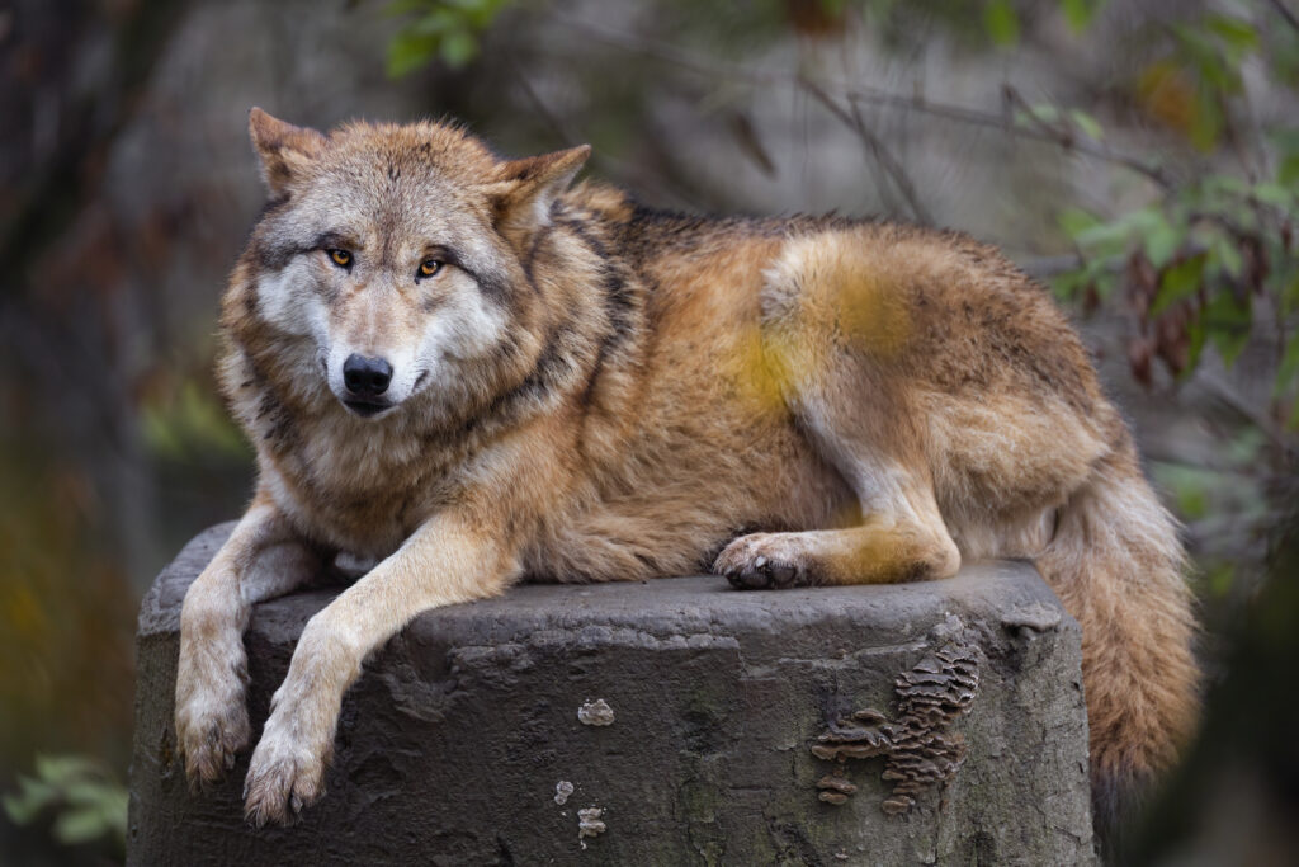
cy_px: 434
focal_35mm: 390
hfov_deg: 5.3
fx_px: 14074
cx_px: 650
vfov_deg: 3.5
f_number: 4
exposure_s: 1/1250
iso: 1400
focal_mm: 390
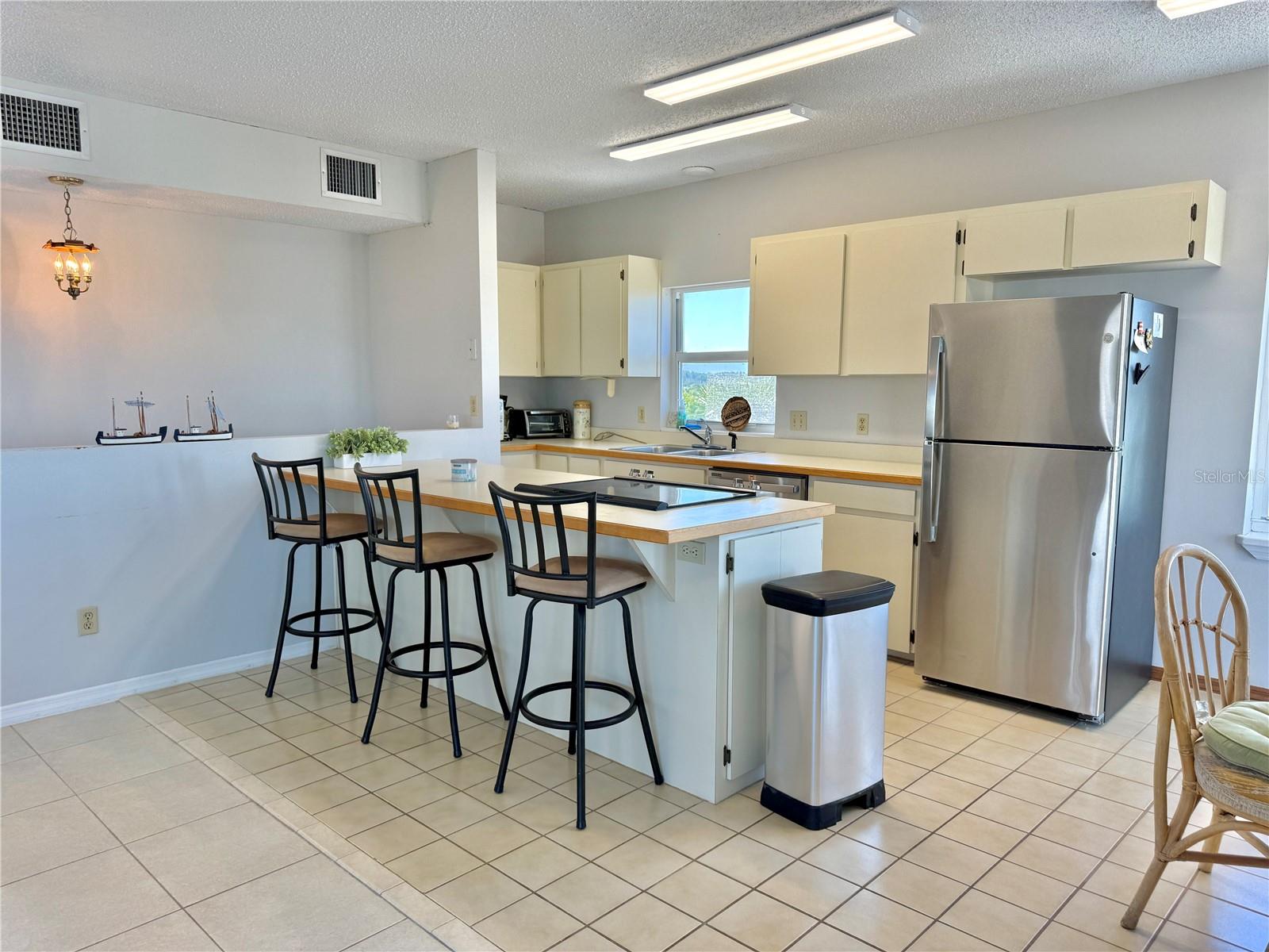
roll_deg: -0.2
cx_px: 634
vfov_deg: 56.8
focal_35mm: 24
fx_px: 880
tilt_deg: -5.3
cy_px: 476
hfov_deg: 71.6
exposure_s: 1/224
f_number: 1.78
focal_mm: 6.76
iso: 80
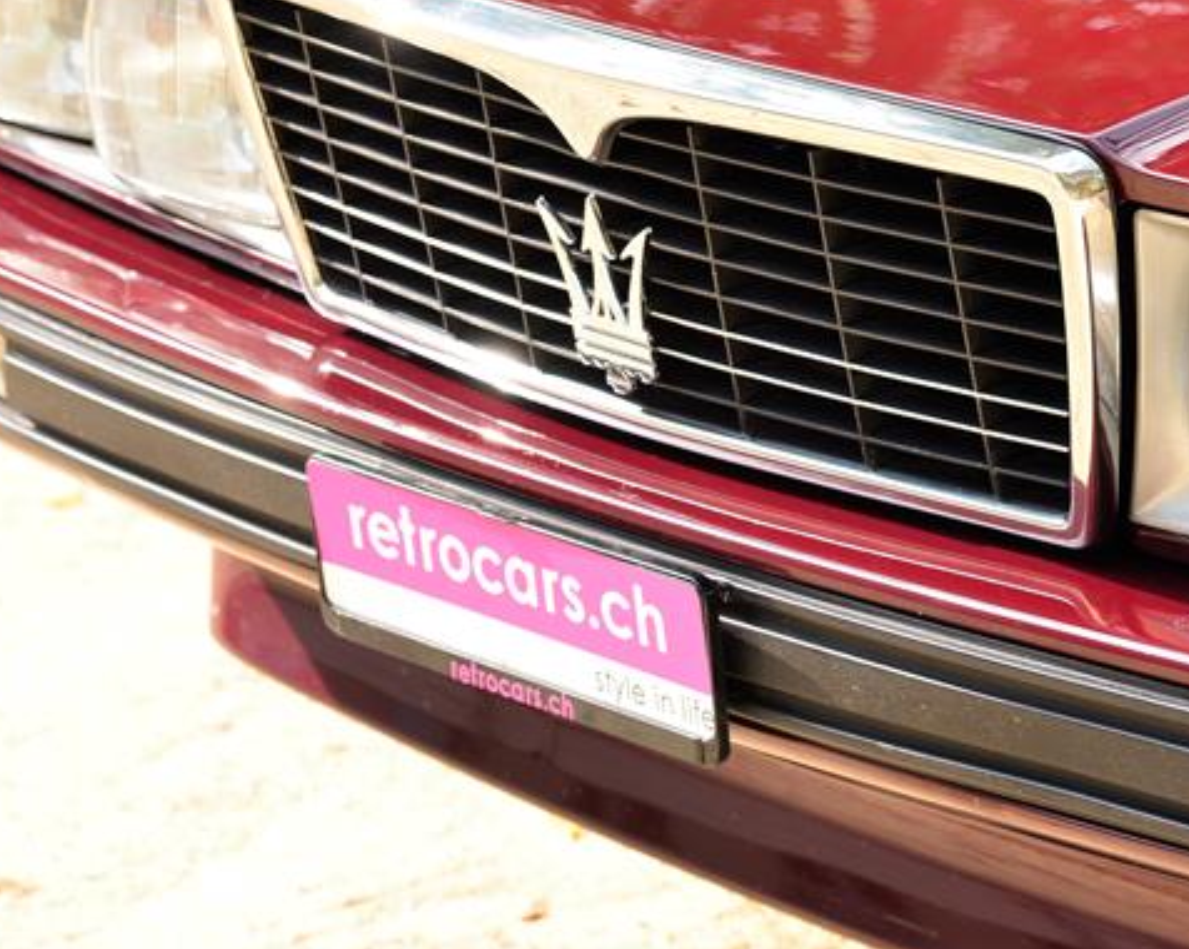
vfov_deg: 6.8
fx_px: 7982
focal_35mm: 227
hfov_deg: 8.5
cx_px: 799
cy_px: 252
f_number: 6.3
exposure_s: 1/100
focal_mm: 120
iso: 200
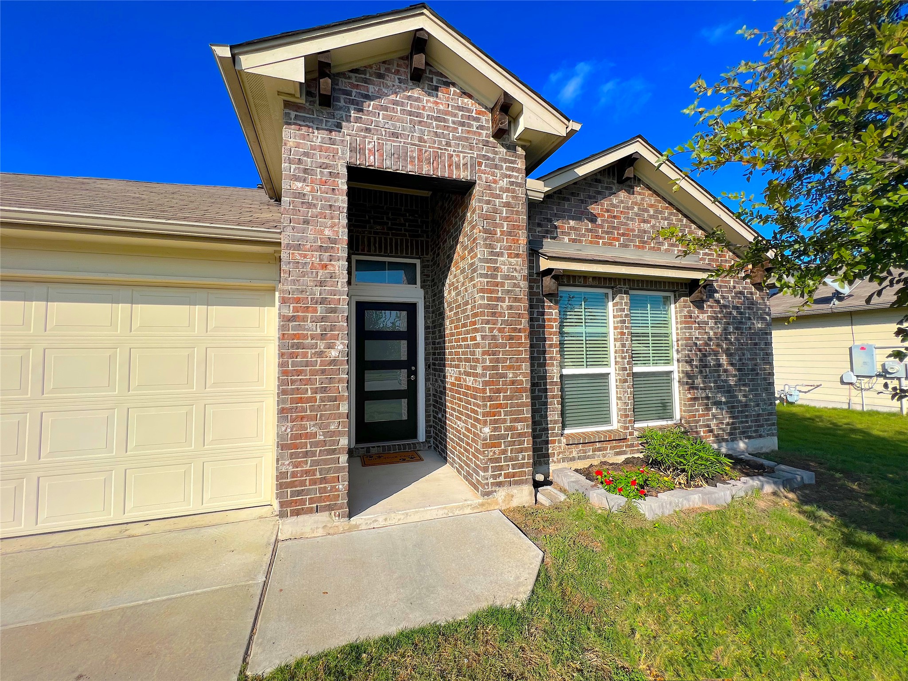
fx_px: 341
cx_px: 454
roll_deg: +0.7
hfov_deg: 106.2
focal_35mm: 13
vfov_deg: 89.9
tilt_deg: +3.4
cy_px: 340
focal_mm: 1.57
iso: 32
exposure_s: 1/1309
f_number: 1.8
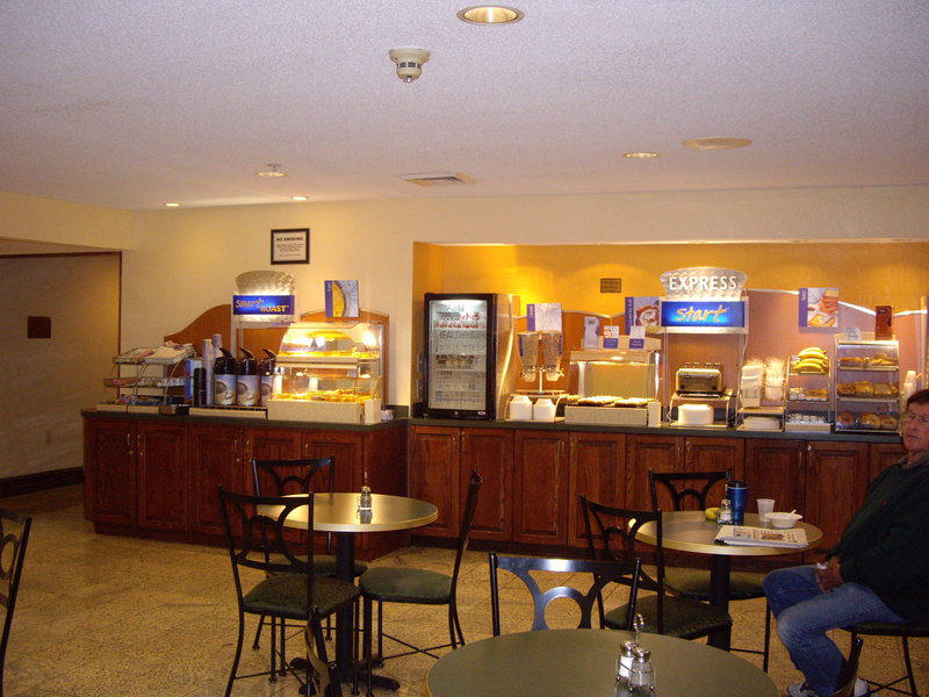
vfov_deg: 37.7
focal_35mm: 38
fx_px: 1020
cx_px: 464
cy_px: 348
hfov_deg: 49.0
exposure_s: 1/40
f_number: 2.8
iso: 400
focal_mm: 7.9
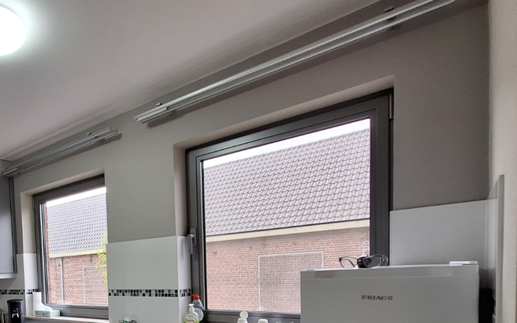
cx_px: 77
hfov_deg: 63.7
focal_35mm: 25
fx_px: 352
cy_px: 297
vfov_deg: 44.4
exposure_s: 1/50
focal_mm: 1.74
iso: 80
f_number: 2.2
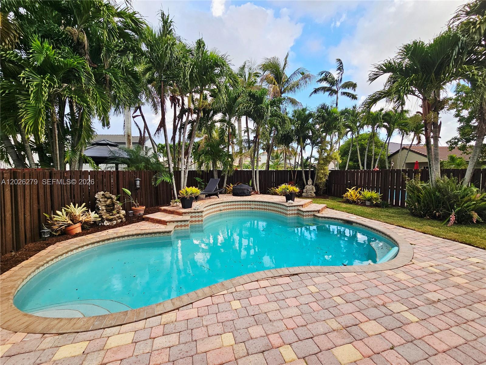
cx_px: 243
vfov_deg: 89.9
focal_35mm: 13
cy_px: 182
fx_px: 183
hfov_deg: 106.2
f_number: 2.2
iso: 50
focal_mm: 2.2
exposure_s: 1/345
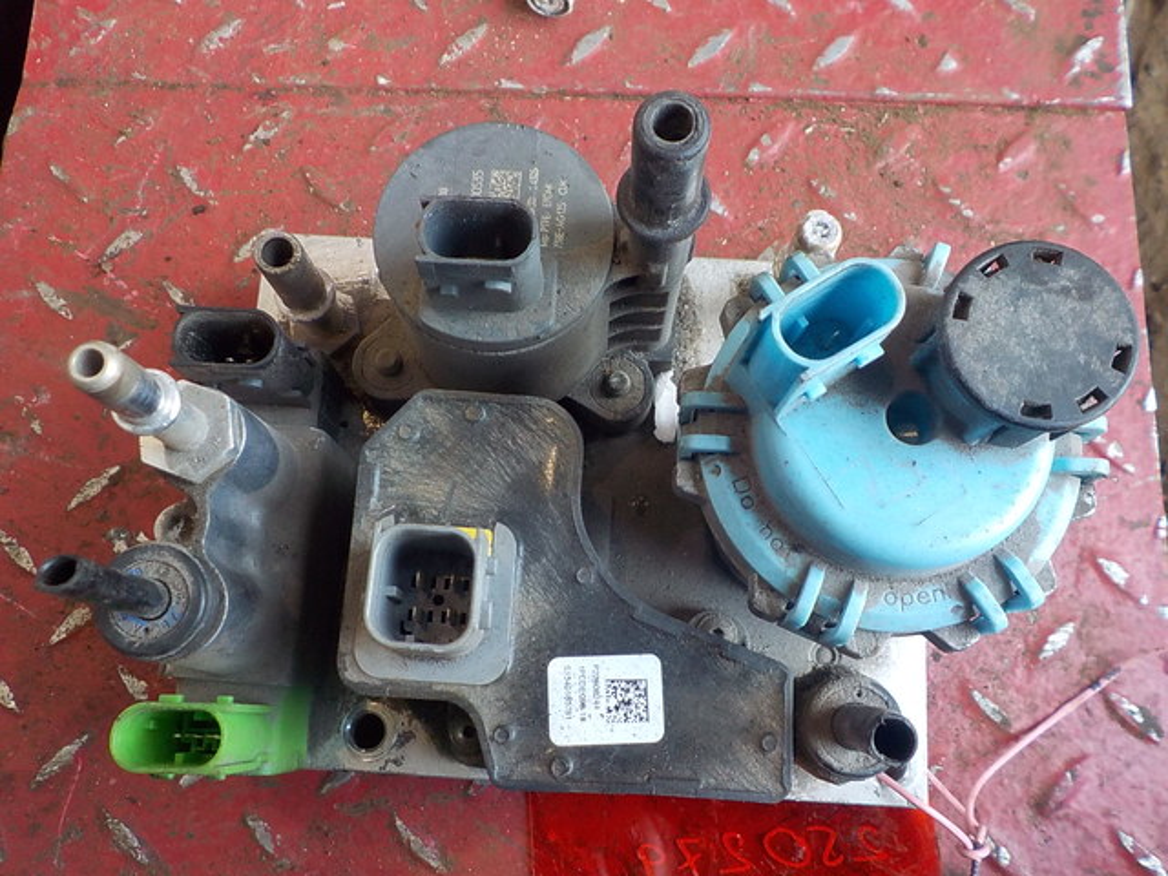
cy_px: 438
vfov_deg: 46.8
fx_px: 1012
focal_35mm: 30
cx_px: 584
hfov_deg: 60.0
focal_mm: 4.1
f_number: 3.3
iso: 180
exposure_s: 1/30
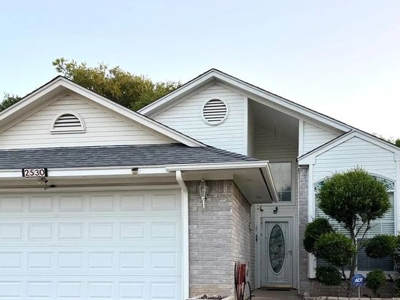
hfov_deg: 42.9
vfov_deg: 32.1
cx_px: 207
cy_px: 236
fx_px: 508
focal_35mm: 44
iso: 80
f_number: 1.78
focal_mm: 6.76
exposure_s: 1/287
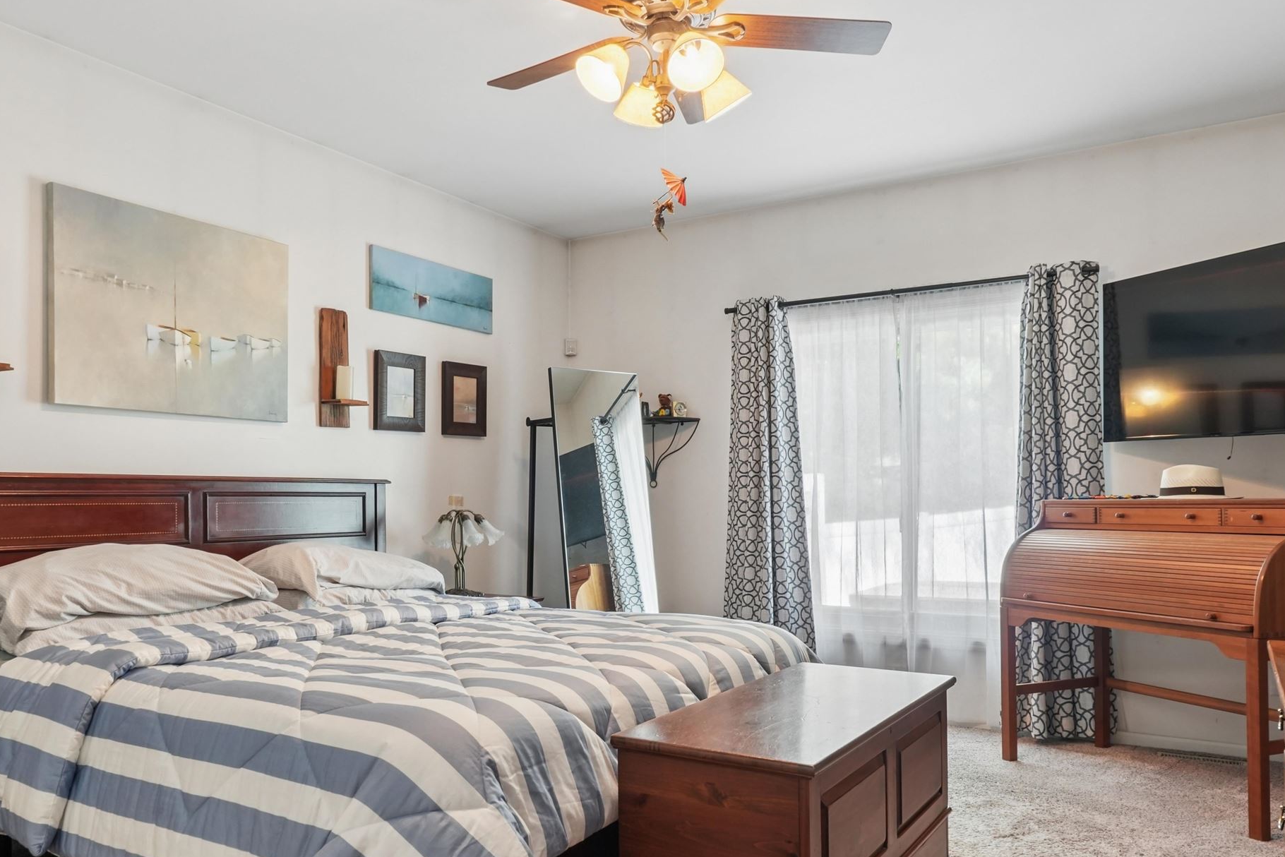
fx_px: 964
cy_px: 500
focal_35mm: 27
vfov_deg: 47.8
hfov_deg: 67.2
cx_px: 582
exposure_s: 1/10
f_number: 10
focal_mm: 16
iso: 800
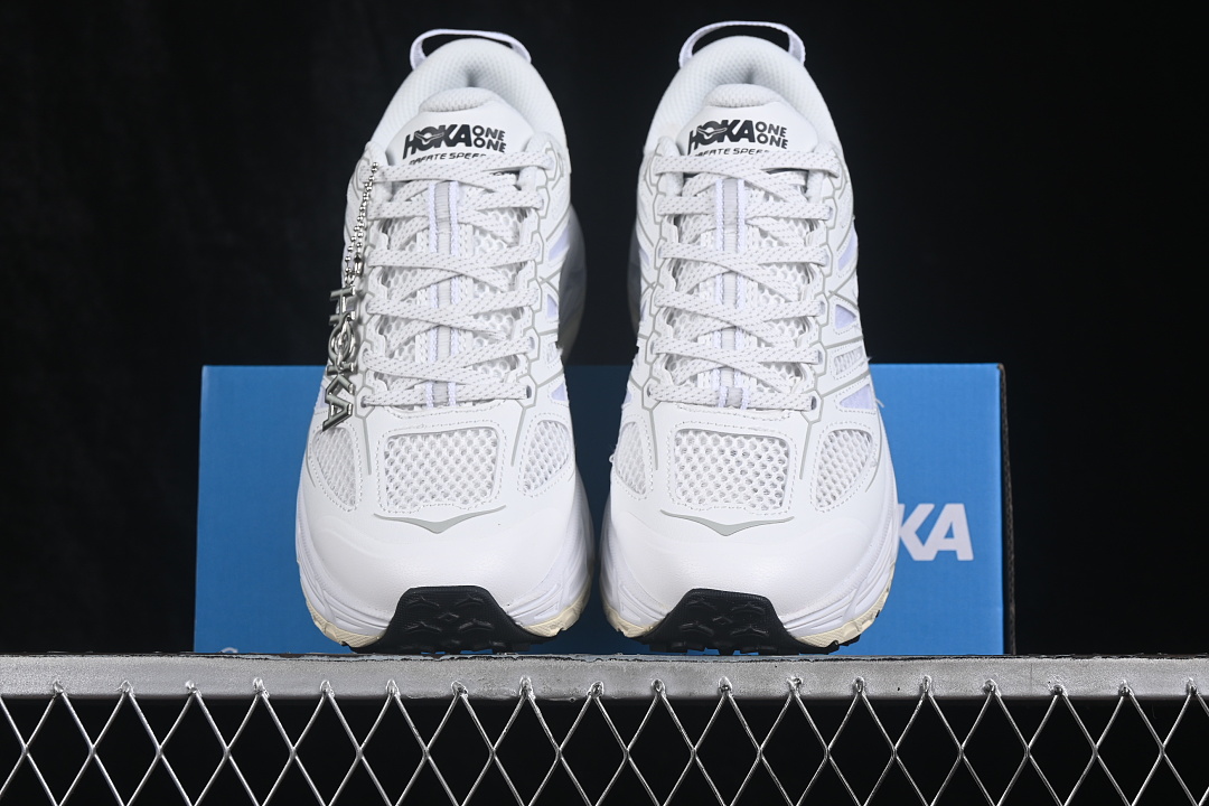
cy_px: 403
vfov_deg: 18.2
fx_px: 2519
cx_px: 604
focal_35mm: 75
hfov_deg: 27.0
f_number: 8
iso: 160
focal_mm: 50
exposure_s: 1/80
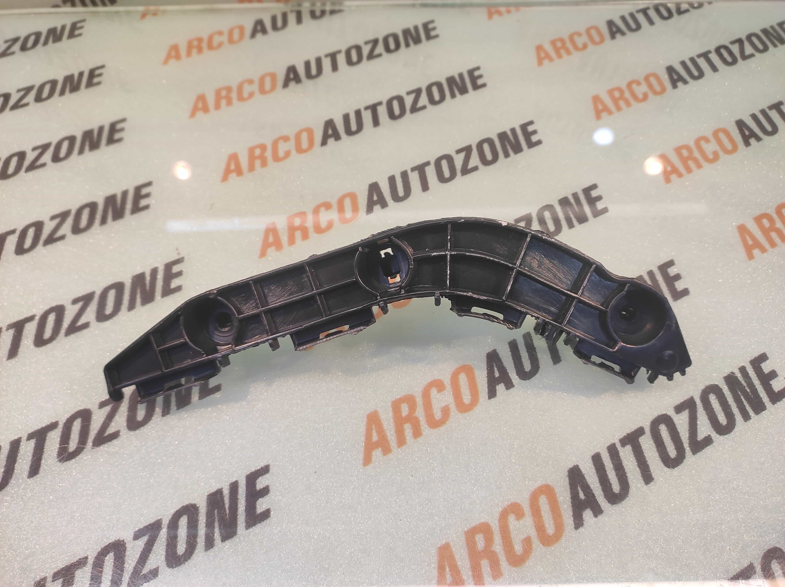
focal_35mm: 17
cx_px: 392
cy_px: 294
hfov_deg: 91.1
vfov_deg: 74.7
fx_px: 385
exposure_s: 1/33
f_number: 1.79
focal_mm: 4.74
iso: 165
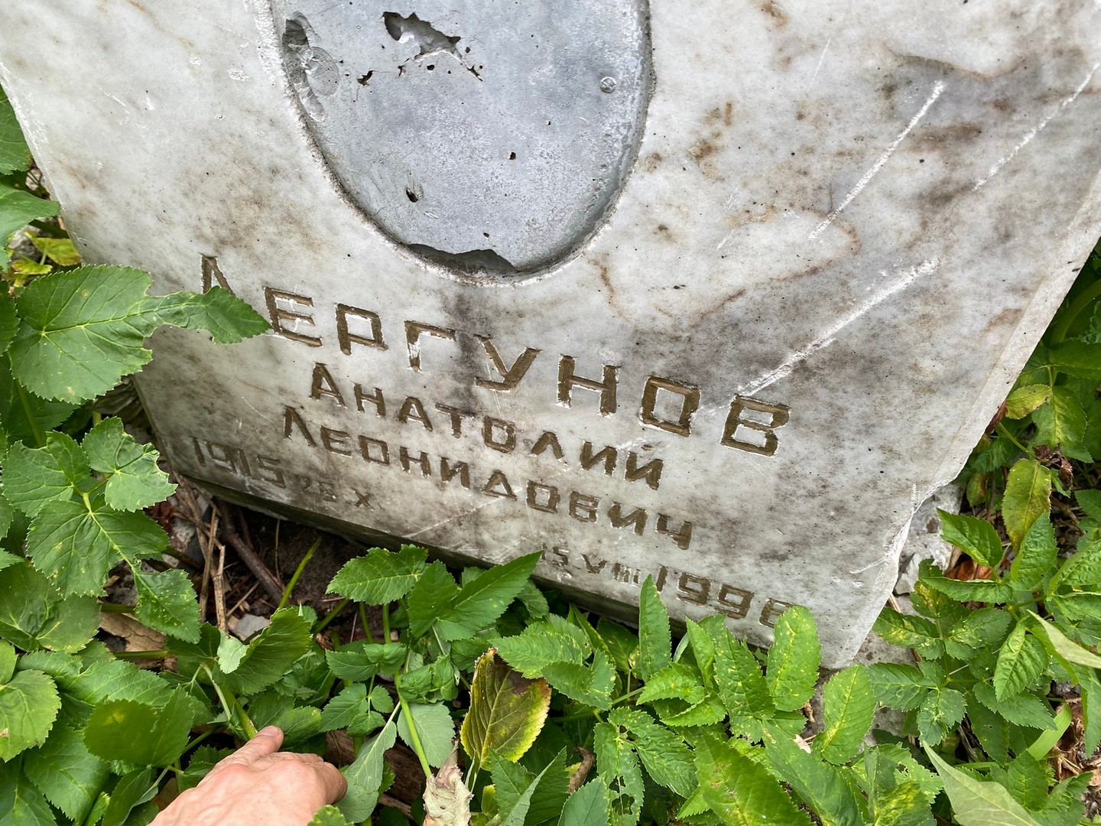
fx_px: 827
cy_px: 413
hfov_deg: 67.3
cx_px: 550
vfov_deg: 53.1
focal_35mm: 26
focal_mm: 4.25
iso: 32
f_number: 1.8
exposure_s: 1/181
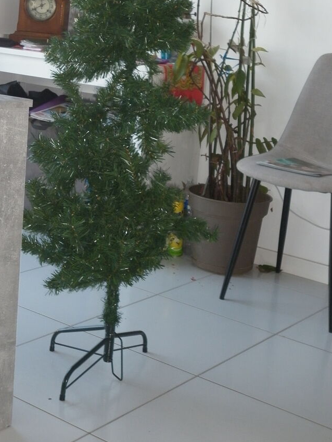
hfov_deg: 21.2
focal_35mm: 69
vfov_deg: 27.8
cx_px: 107
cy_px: 117
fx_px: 882
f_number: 3.5
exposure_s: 1/40
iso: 100
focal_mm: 7.9
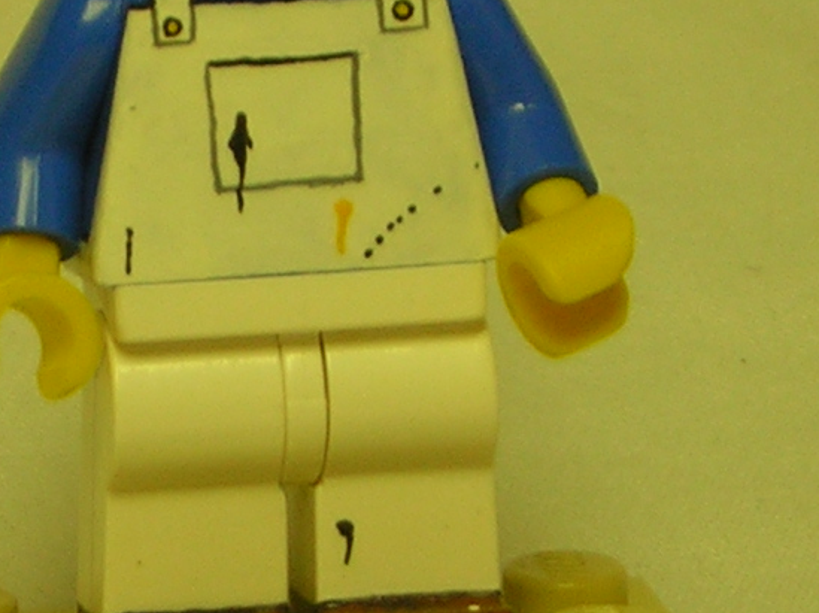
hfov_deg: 6.3
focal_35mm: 315
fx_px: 7448
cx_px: 169
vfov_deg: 4.7
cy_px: 297
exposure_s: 1/6.3
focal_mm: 14.1
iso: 50
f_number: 4.7
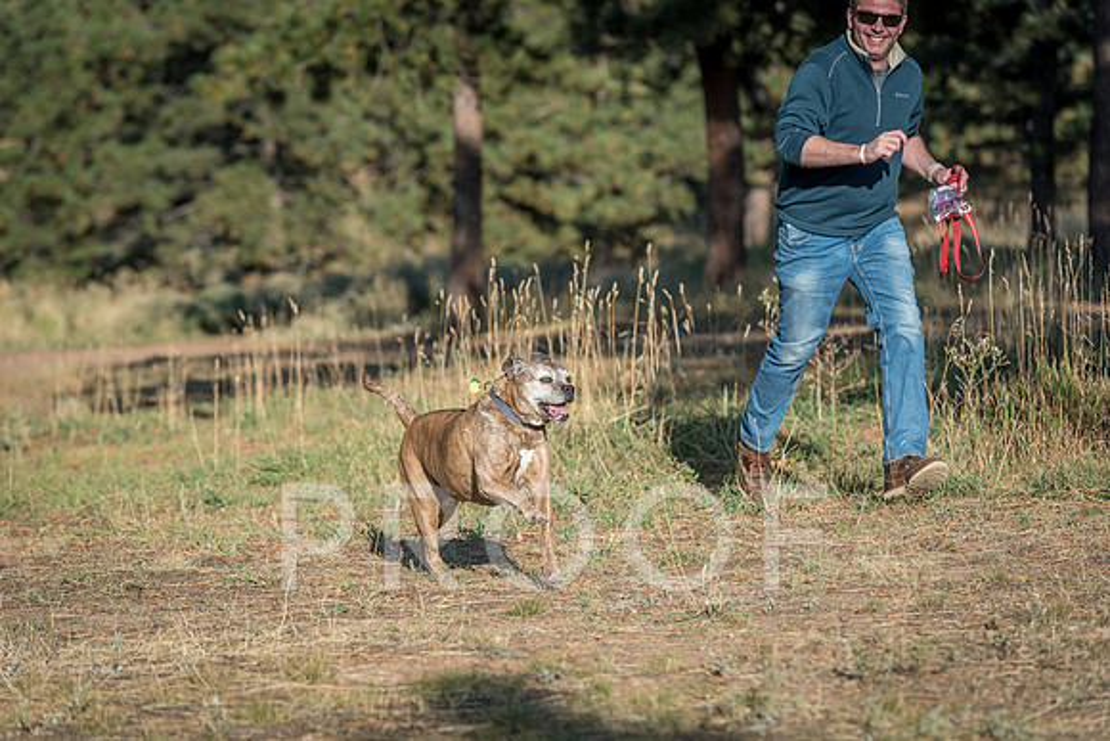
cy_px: 370
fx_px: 4163
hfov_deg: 15.2
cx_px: 555
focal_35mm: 135
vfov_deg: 10.2
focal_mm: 135
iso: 200
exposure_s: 1/1600
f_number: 4
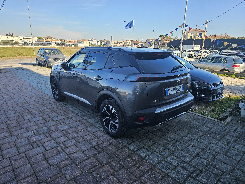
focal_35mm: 23
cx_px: 122
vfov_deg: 58.9
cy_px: 92
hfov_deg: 73.9
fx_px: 163
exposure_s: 1/237
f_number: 1.7
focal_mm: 6.3
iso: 10
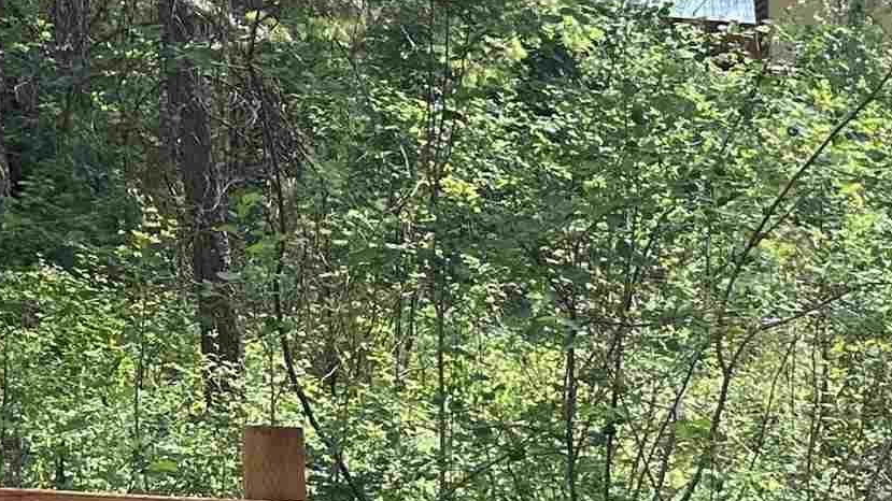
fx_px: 2483
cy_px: 954
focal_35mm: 105
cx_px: 1399
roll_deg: +1.1
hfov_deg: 17.9
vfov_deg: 10.7
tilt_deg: -2.4
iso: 50
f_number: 1.5
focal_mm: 5.7
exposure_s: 1/1058
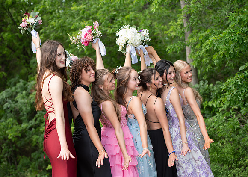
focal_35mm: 78
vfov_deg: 18.3
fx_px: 551
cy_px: 87
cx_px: 119
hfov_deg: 25.4
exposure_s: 1/500
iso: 100
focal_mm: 70
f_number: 2.8
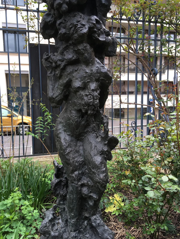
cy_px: 120
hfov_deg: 48.2
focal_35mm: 29
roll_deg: +0.8
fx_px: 201
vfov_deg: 61.7
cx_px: 90
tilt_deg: -6.9
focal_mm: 4.15
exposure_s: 1/114
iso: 25
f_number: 2.2
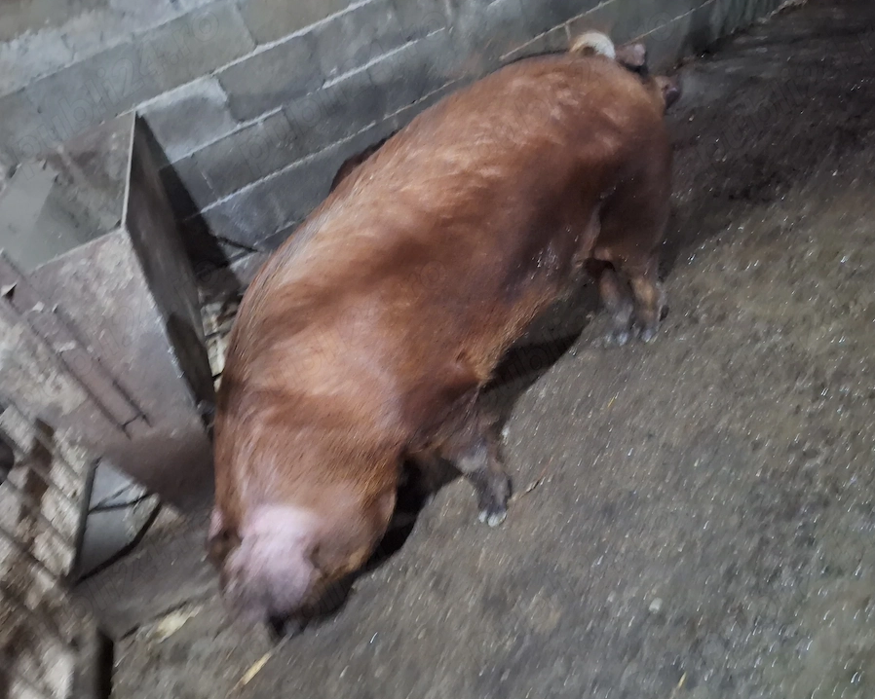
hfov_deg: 68.1
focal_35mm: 25
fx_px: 647
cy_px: 354
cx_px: 456
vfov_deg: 56.8
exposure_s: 1/17
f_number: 1.8
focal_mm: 5.54
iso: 1250
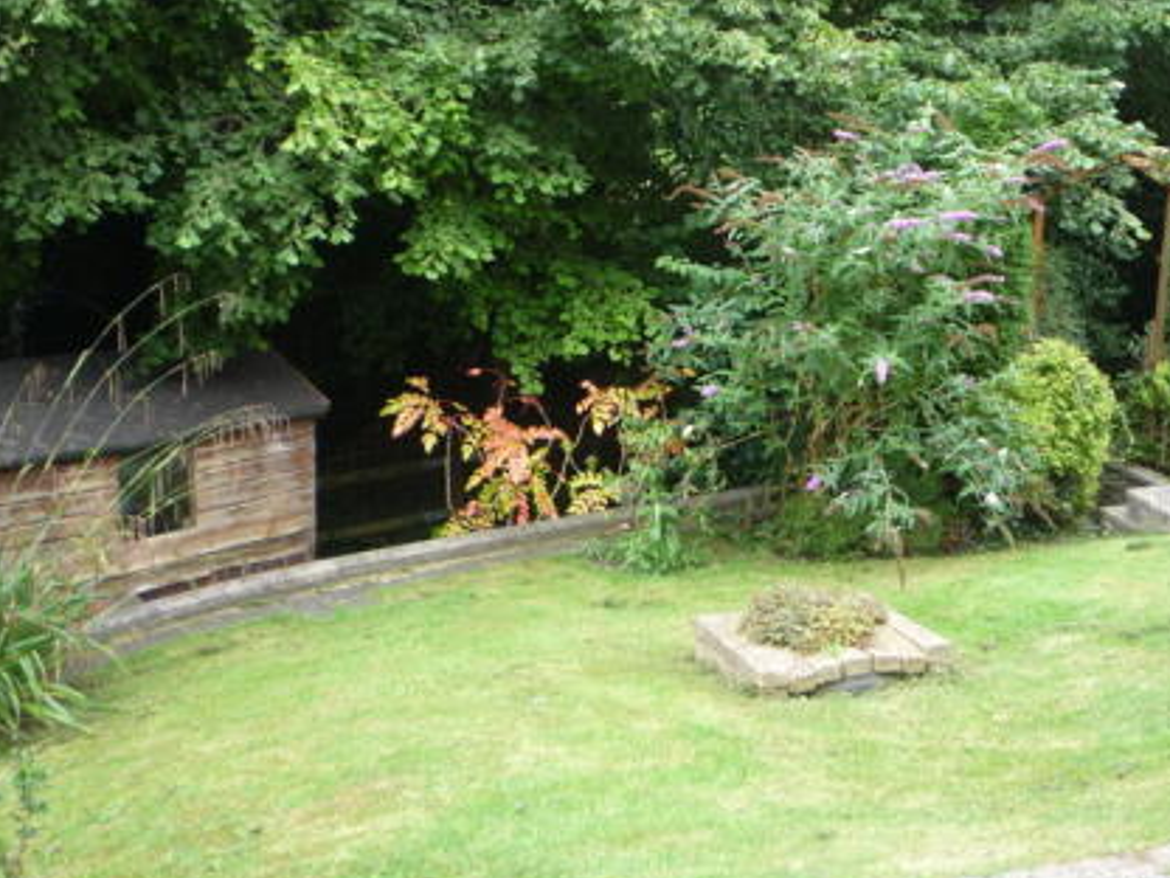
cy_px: 297
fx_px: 1420
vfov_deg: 34.1
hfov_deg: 44.3
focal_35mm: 42
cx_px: 750
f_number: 3.3
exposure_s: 1/30
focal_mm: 5.2
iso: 160
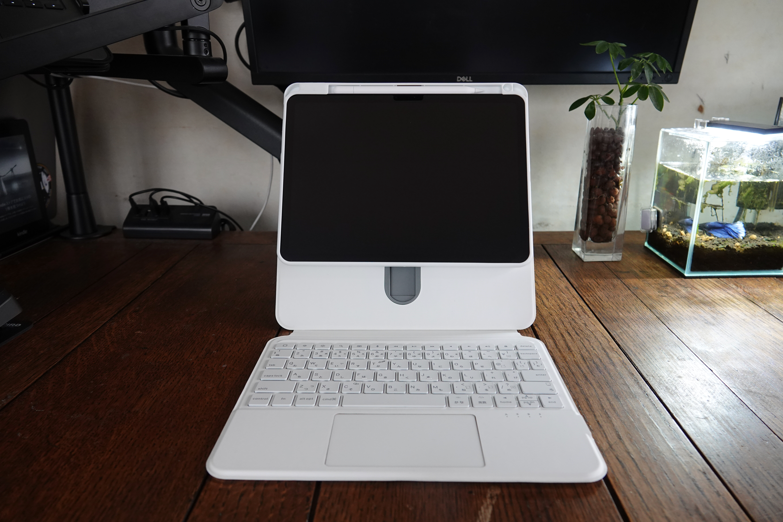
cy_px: 261
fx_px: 522
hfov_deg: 73.7
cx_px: 392
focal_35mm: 24
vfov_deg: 53.1
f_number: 2.5
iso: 400
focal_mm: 8.82
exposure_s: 1/30
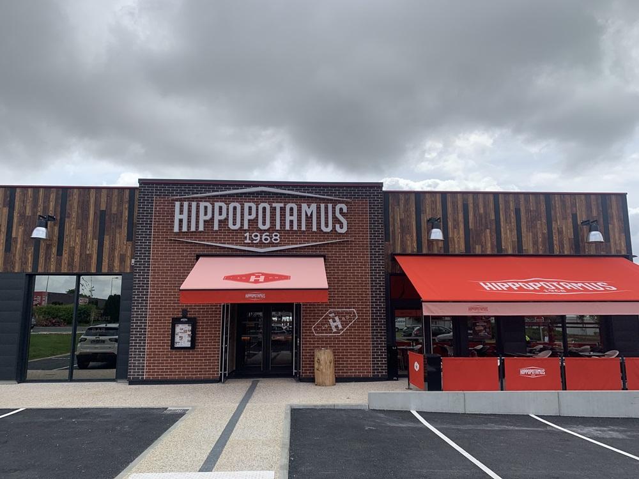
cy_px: 240
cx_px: 320
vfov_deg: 53.1
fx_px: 480
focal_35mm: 26
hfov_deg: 67.3
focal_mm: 4.25
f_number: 1.8
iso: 25
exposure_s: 1/2545
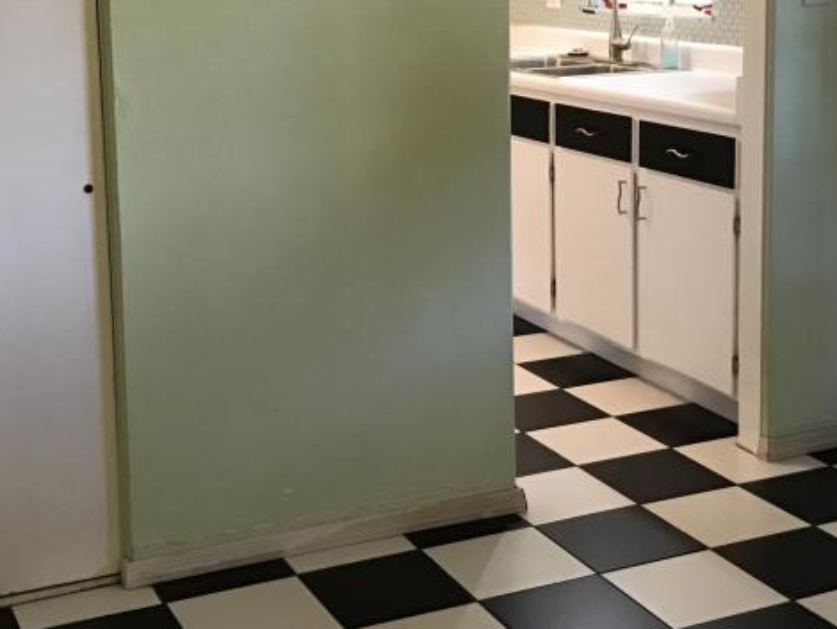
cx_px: 451
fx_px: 1476
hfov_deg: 31.7
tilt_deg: -8.8
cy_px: 159
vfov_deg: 23.8
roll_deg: +0.4
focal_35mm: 61
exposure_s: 1/15
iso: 50
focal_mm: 3.99
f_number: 1.8
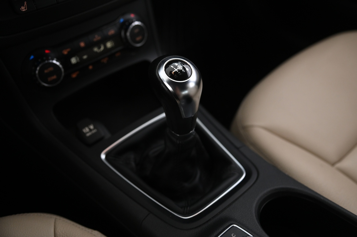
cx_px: 178
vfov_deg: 35.0
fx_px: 377
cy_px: 118
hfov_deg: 50.7
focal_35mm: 38
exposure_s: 1/15
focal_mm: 38
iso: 2000
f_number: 4
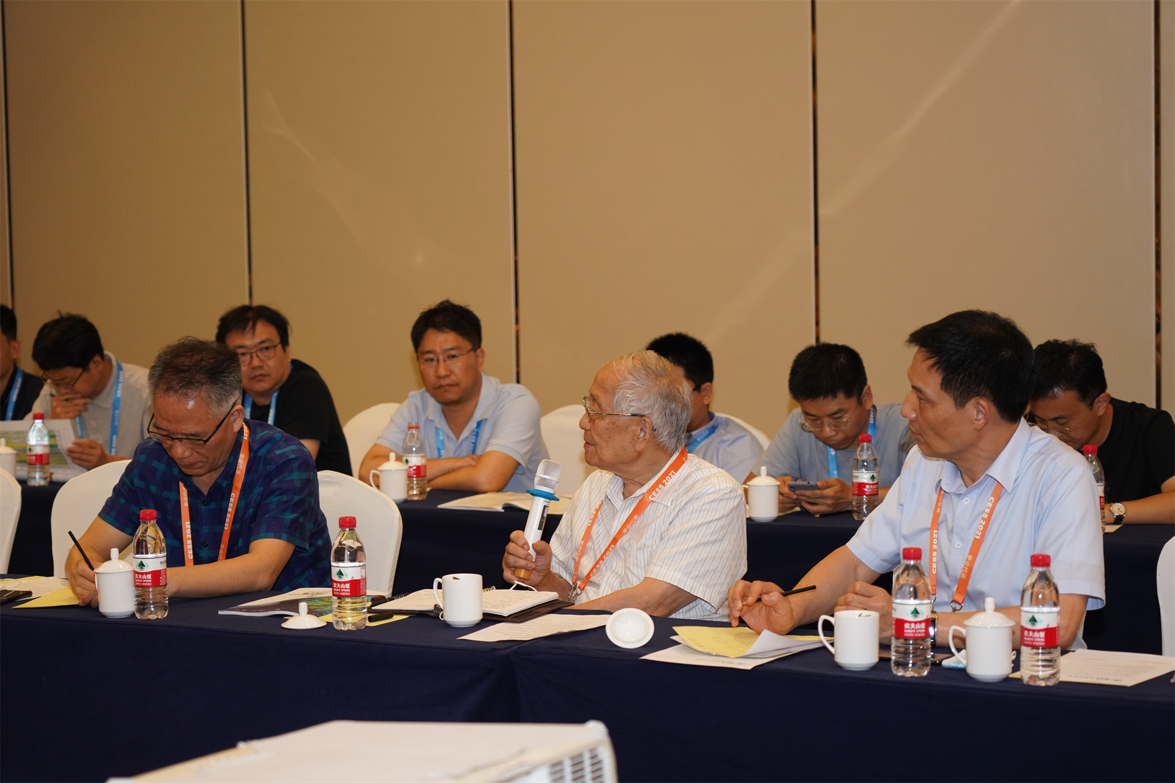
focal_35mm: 76
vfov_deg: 17.9
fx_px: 2480
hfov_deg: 26.7
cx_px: 588
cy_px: 392
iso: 1250
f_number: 4
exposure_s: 1/80
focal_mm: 76
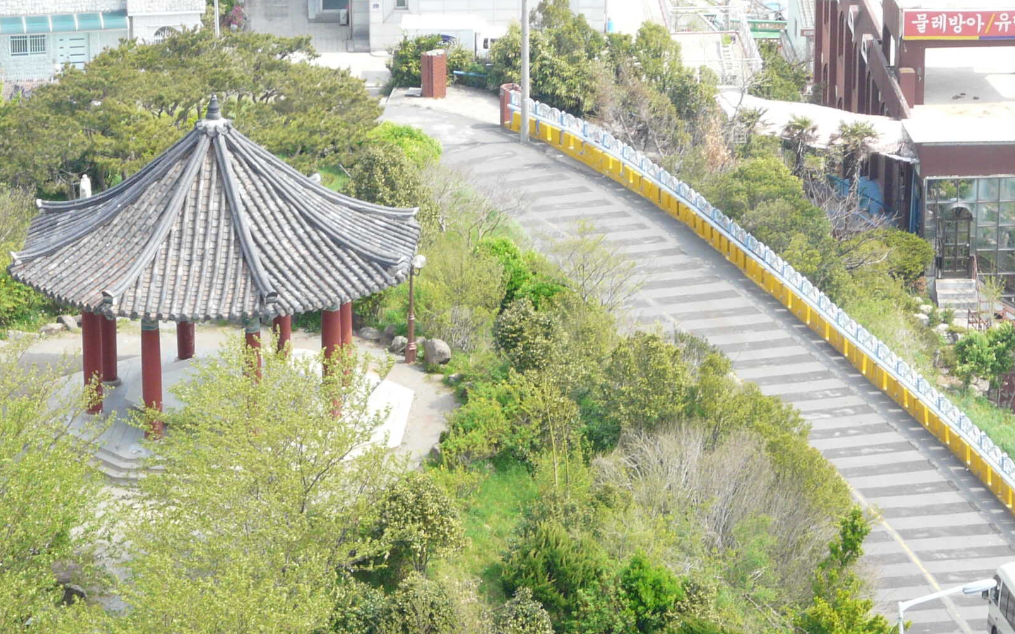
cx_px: 229
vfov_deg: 6.9
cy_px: 315
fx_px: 5228
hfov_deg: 11.1
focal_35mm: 189
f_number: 4.5
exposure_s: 1/200
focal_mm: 18.3
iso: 100
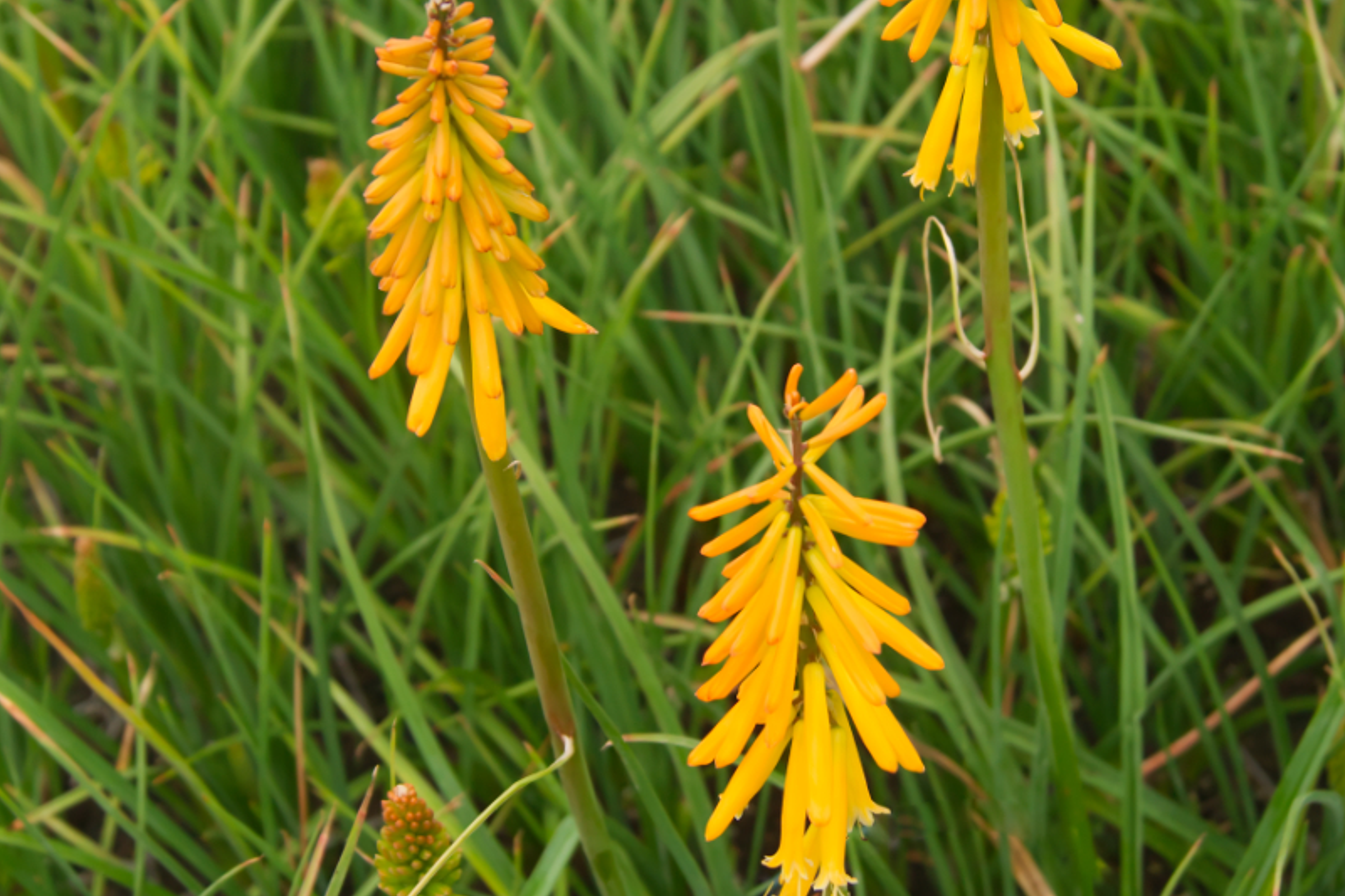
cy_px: 336
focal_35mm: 54
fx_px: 2017
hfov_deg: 36.9
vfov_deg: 25.0
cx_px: 718
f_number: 5.6
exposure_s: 1/320
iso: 800
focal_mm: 24
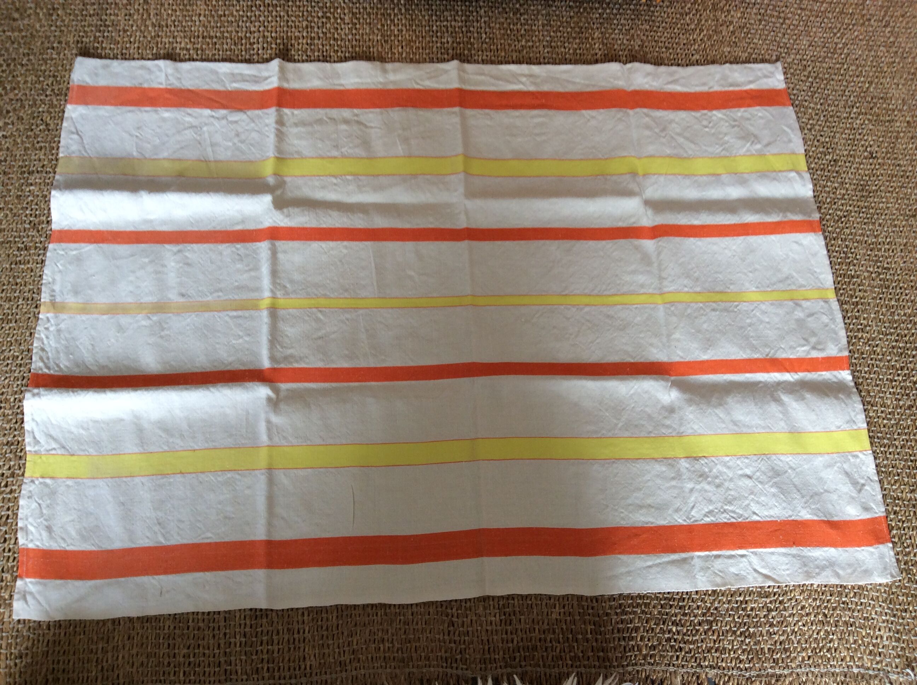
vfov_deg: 44.1
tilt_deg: -70.8
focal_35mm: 32
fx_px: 846
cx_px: 458
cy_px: 342
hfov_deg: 56.9
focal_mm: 3.3
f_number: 2.4
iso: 40
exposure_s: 1/25
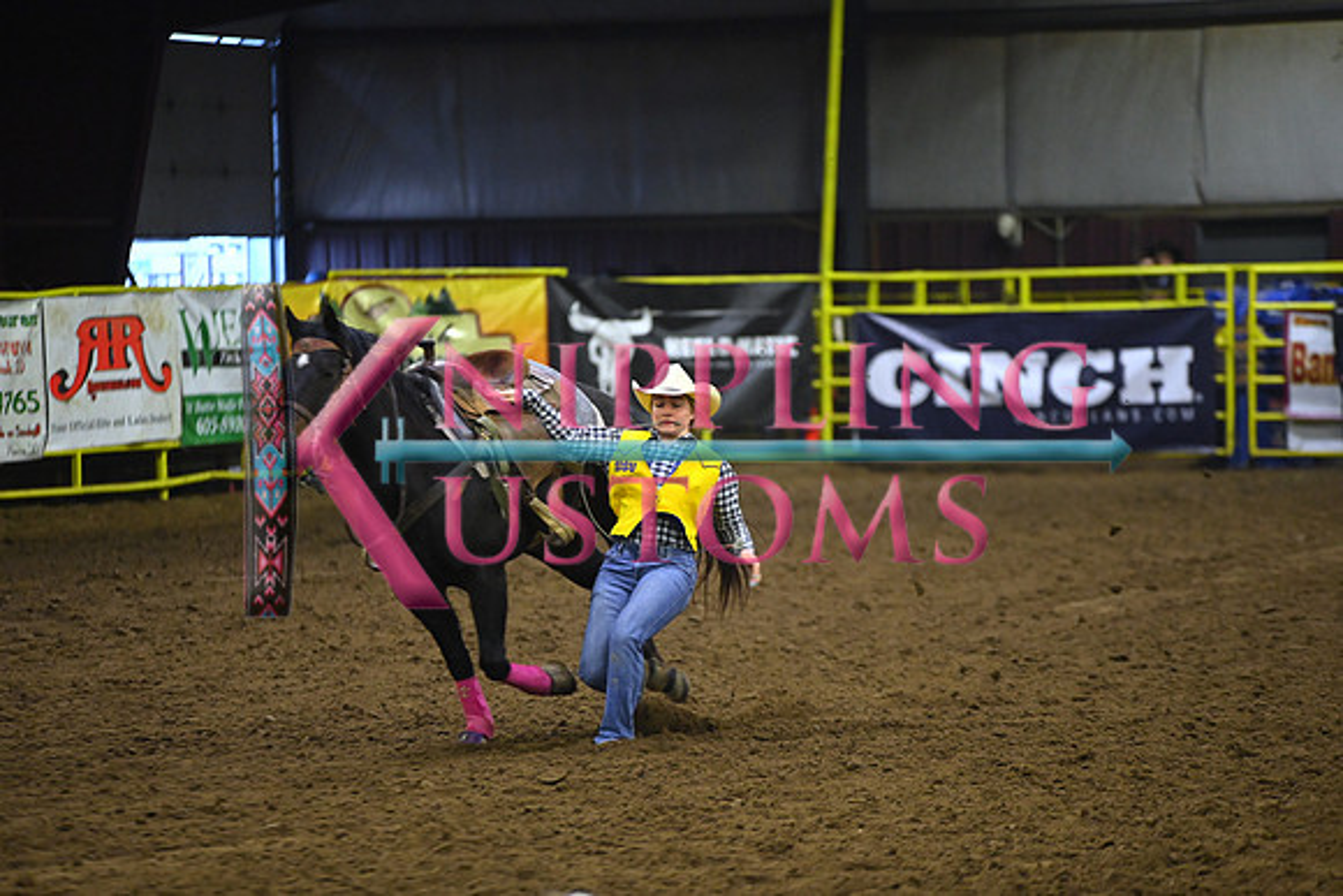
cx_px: 672
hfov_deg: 10.3
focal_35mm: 200
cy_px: 448
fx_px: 7463
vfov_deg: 6.9
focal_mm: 200
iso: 6400
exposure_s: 1/400
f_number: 2.8
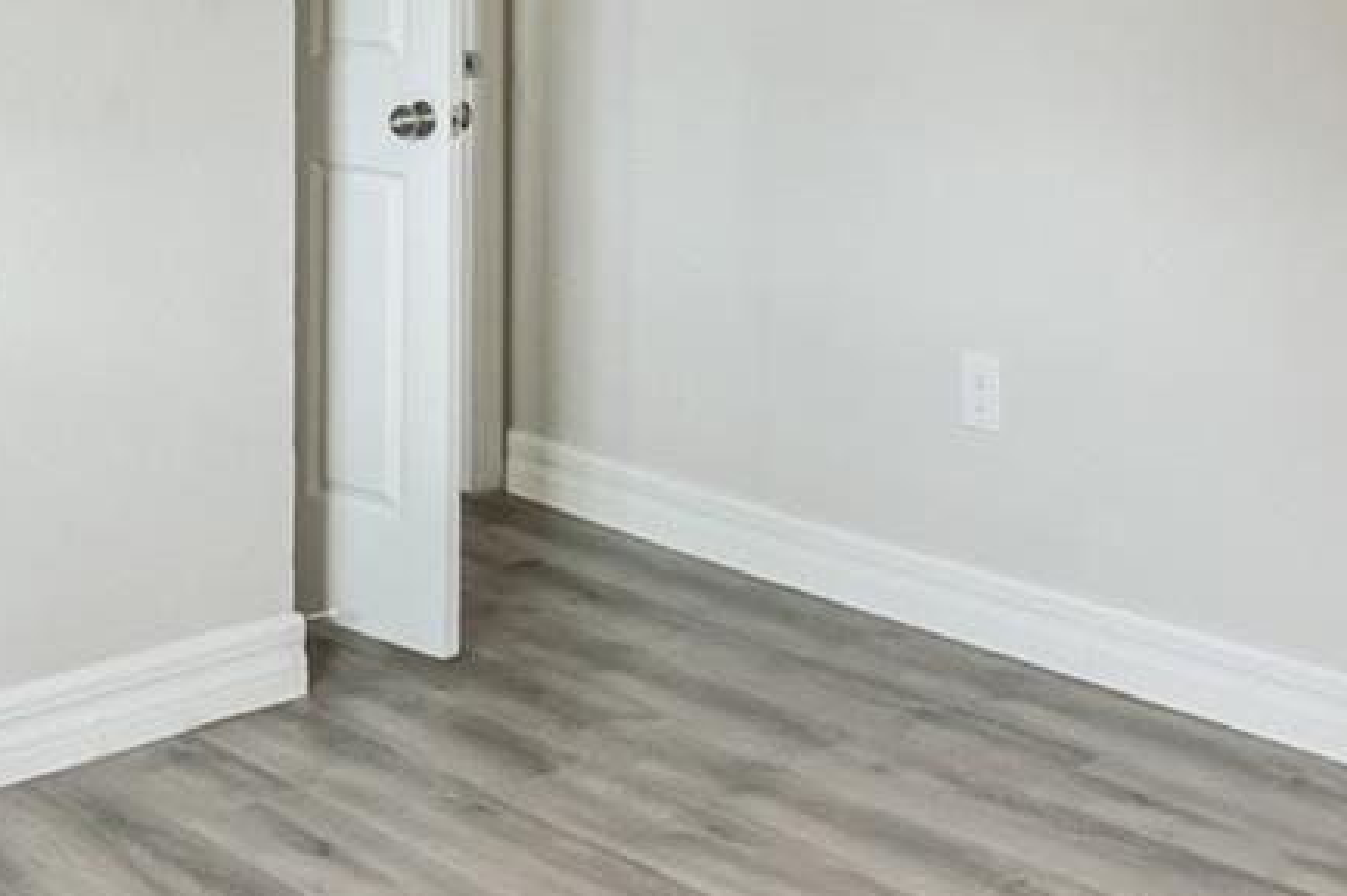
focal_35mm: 59
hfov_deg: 33.9
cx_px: 677
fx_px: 2207
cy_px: -109
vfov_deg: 21.7
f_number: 4
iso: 400
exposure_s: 1/45
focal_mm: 16
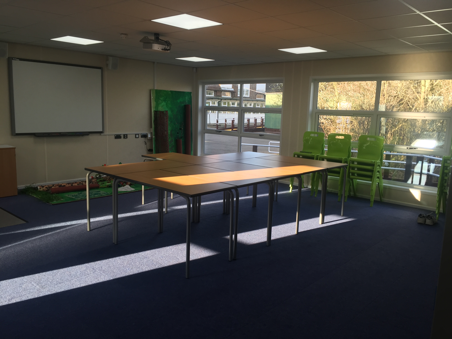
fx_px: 379
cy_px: 170
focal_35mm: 29
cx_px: 226
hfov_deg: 61.7
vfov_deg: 48.2
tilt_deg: -9.8
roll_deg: -3.2
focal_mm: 4.15
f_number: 2.2
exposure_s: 1/101
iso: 32
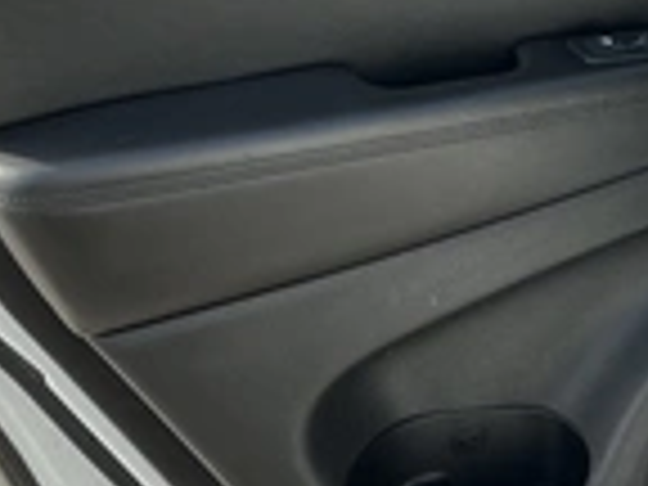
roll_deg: +4.8
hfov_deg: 25.0
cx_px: 333
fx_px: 1460
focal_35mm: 78
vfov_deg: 18.8
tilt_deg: -16.6
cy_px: 158
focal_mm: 3
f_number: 1.8
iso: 25
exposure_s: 1/613
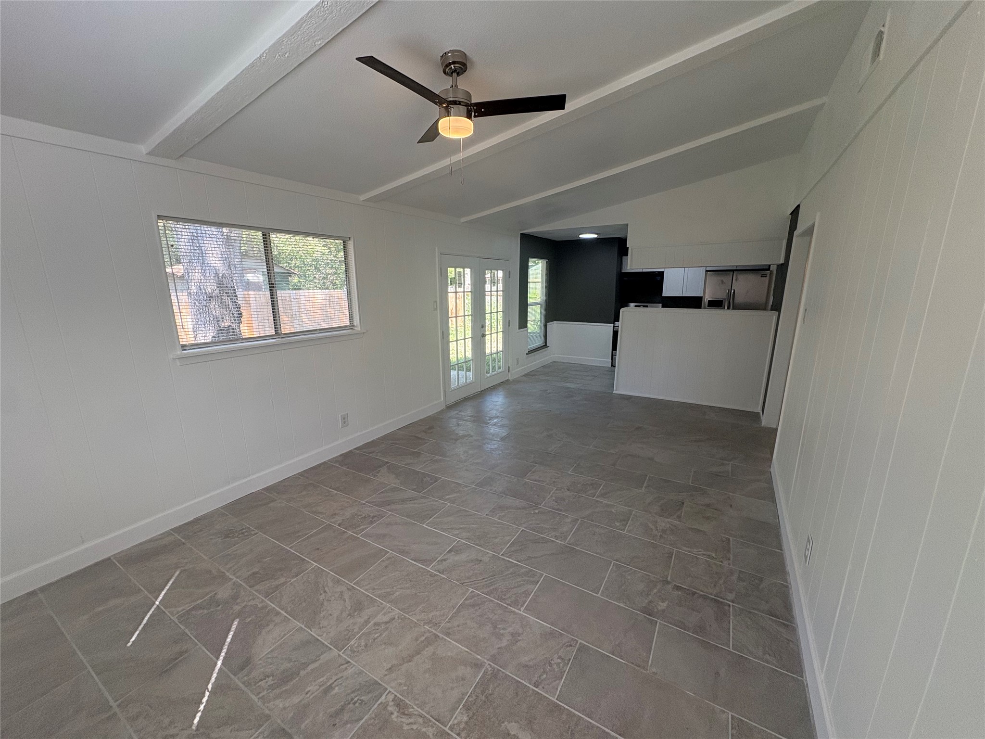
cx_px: 492
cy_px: 370
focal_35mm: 14
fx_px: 398
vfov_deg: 85.7
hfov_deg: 102.1
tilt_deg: -12.0
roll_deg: +0.5
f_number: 2.2
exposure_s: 1/104
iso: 80
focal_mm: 2.22
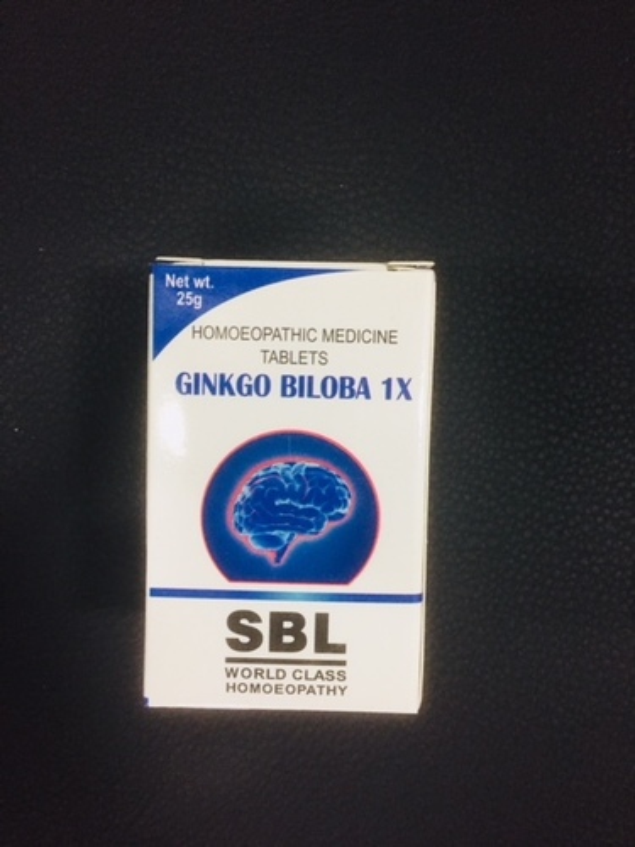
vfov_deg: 61.7
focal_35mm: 29
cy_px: 424
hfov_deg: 48.2
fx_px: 709
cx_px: 318
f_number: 2.2
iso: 200
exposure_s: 1/33
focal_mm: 4.15
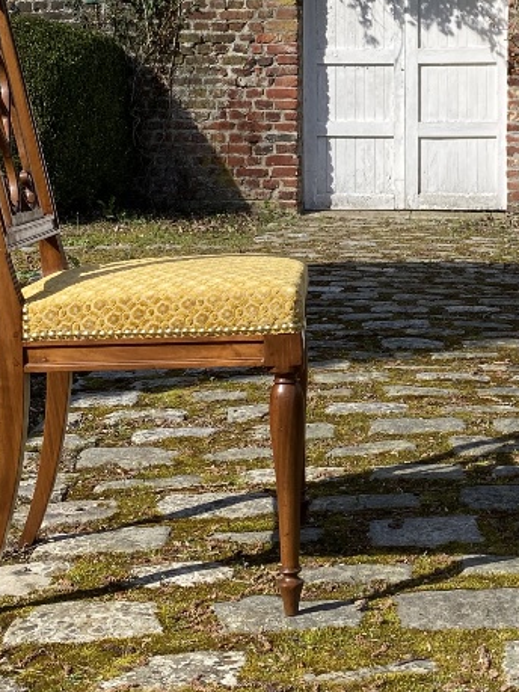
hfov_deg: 21.2
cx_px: 451
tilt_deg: -3.4
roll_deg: -0.9
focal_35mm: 68
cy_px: 204
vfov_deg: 28.3
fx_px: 1360
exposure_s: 1/1779
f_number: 1.8
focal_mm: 4.25
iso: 32
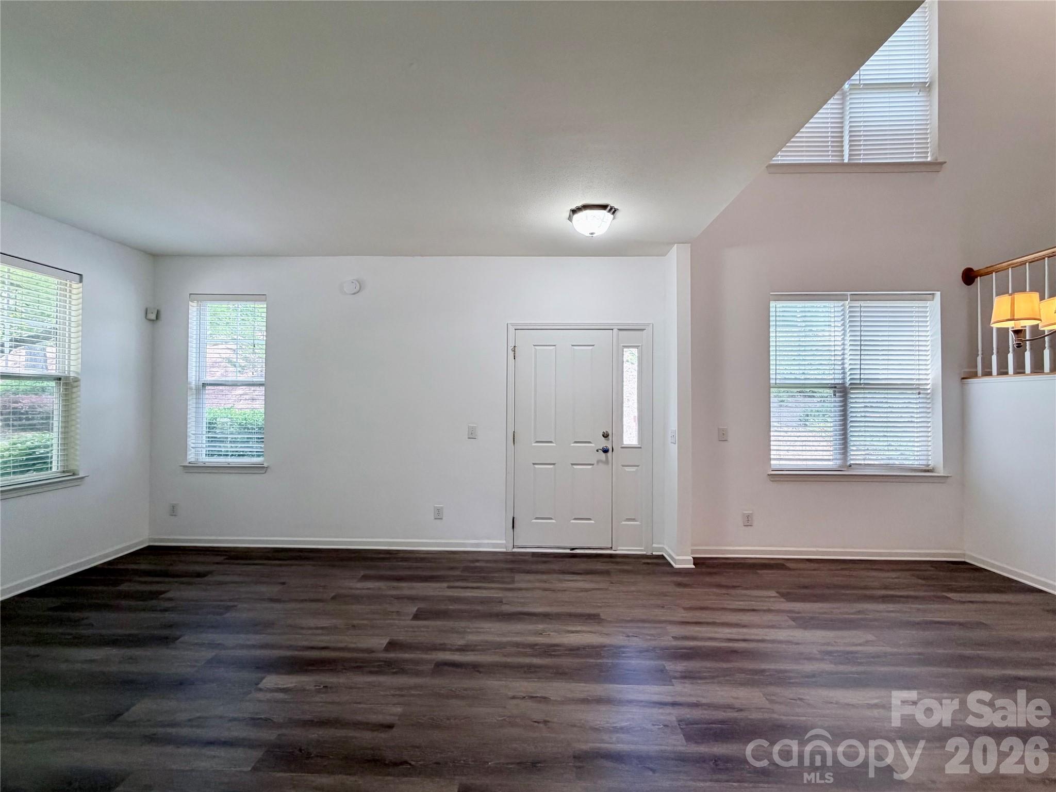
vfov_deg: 85.7
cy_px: 396
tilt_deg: +0.0
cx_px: 528
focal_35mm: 14
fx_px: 427
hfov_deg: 102.1
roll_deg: +0.6
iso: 200
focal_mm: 2.22
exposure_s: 1/120
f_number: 2.2
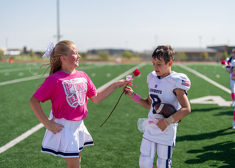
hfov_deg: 37.2
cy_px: 84
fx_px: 350
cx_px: 118
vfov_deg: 27.0
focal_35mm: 52
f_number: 1.2
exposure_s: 1/10000
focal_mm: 50
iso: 100
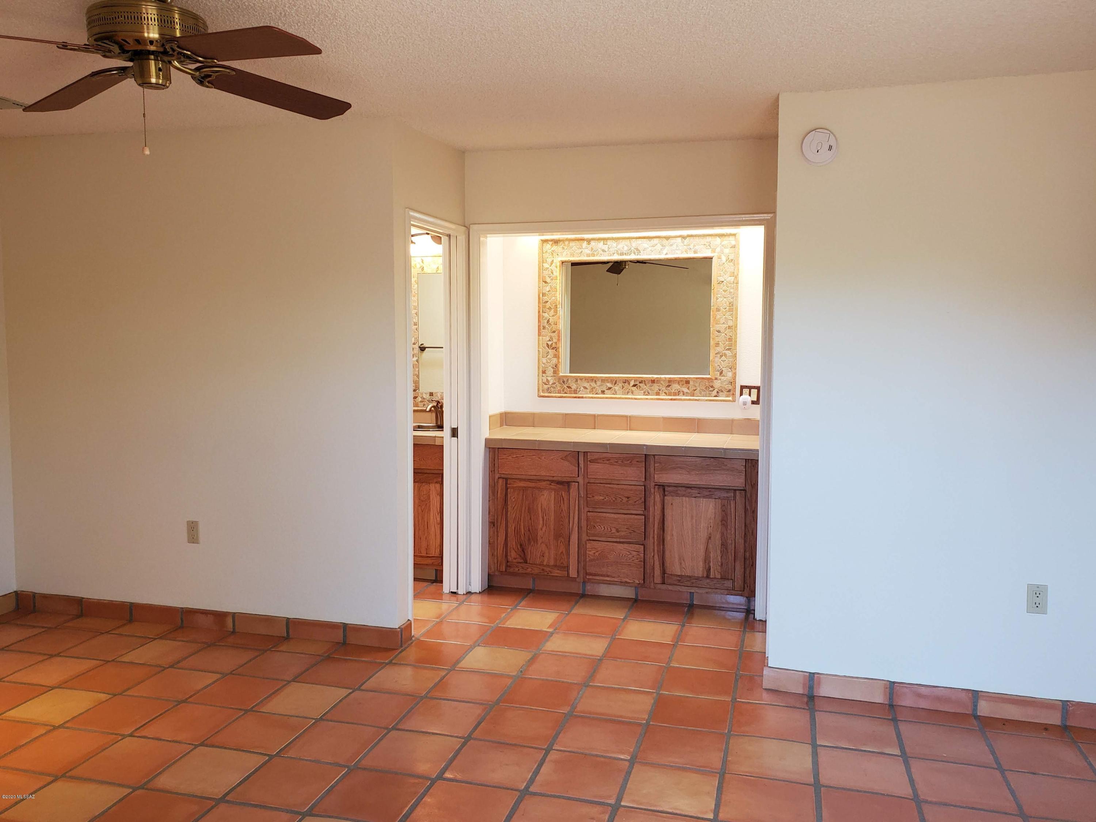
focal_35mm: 26
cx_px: 548
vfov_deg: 53.1
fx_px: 823
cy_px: 411
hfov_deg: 67.3
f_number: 2.4
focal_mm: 4.3
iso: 160
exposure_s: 1/120
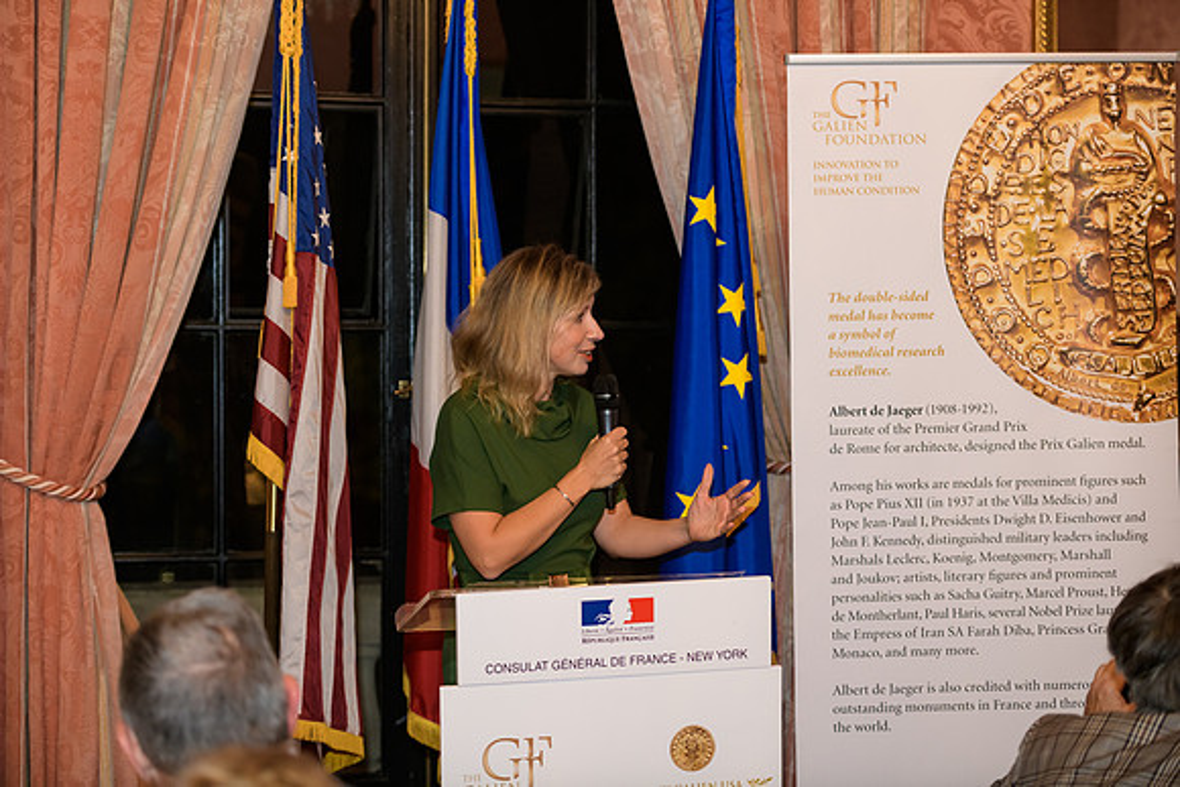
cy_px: 394
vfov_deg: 19.5
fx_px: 2295
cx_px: 590
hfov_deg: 28.8
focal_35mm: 70
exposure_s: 1/125
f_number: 3.2
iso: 1250
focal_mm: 70
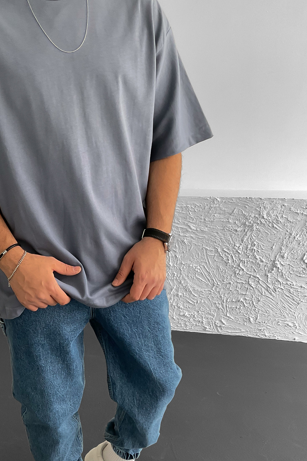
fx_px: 524
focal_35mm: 41
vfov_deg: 47.2
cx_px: 75
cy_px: 274
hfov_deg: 32.0
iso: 64
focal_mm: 3
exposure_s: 1/105
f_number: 1.8
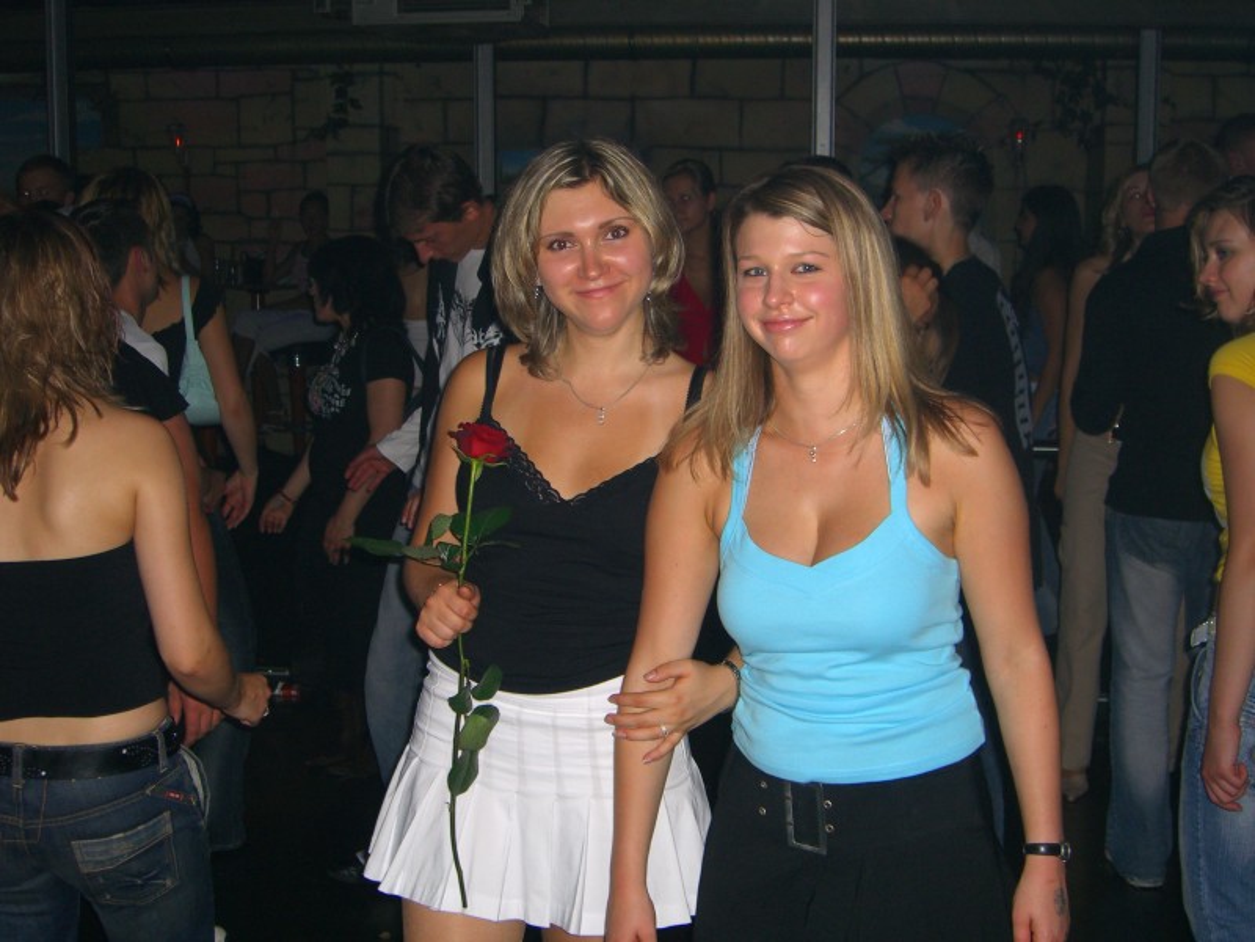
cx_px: 628
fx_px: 1668
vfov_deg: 31.5
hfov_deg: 41.2
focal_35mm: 46
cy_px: 471
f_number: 3.1
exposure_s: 1/60
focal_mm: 9.5
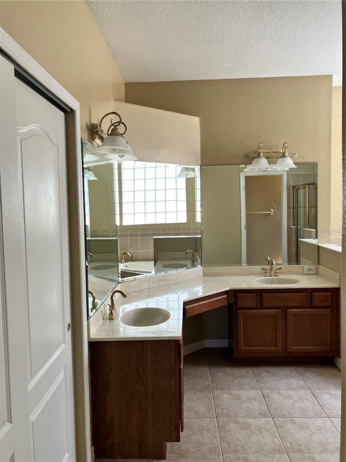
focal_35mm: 28
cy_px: 231
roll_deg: +1.1
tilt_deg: -2.6
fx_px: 373
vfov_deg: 63.4
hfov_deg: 49.7
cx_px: 173
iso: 80
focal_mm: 3.99
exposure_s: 1/114
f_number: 1.8
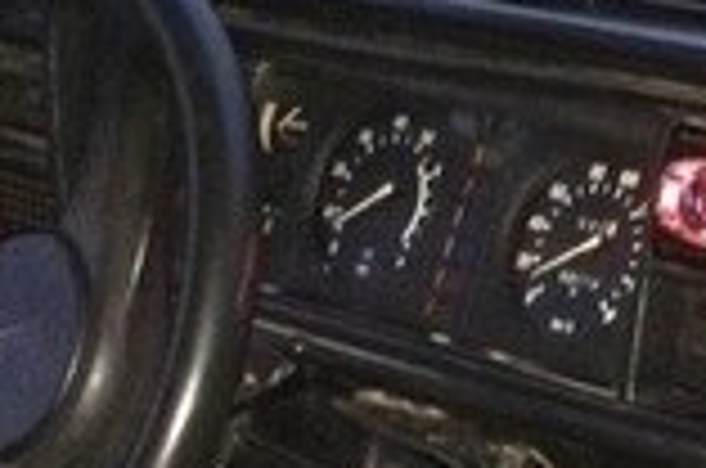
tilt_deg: -31.2
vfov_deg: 9.9
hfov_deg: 16.0
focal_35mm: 127
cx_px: 603
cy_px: 947
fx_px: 2486
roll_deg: +6.5
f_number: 2.2
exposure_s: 1/17
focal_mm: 4.15
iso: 500
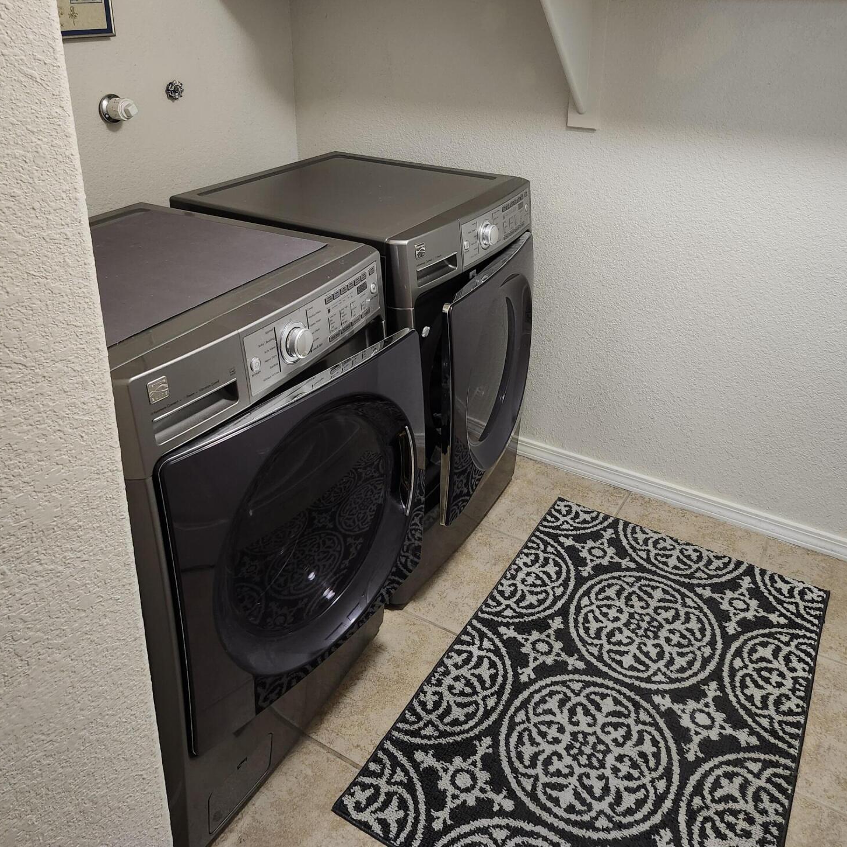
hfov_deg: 57.3
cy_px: 265
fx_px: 775
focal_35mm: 28
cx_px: 432
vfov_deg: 55.8
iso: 500
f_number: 1.8
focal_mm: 5.54
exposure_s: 1/60
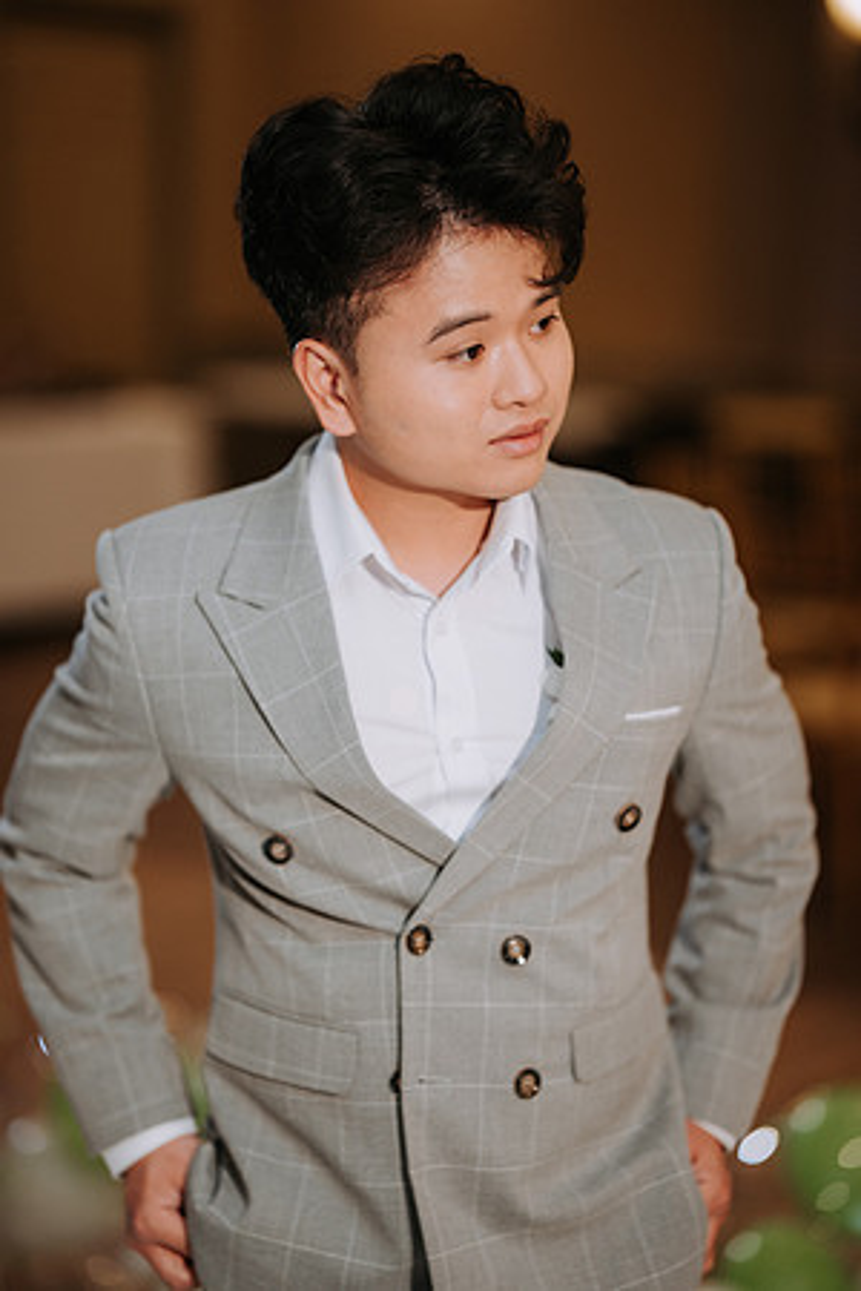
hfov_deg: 16.1
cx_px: 430
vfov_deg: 23.9
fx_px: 3049
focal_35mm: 85
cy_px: 646
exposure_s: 1/500
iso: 640
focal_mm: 85
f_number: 1.4
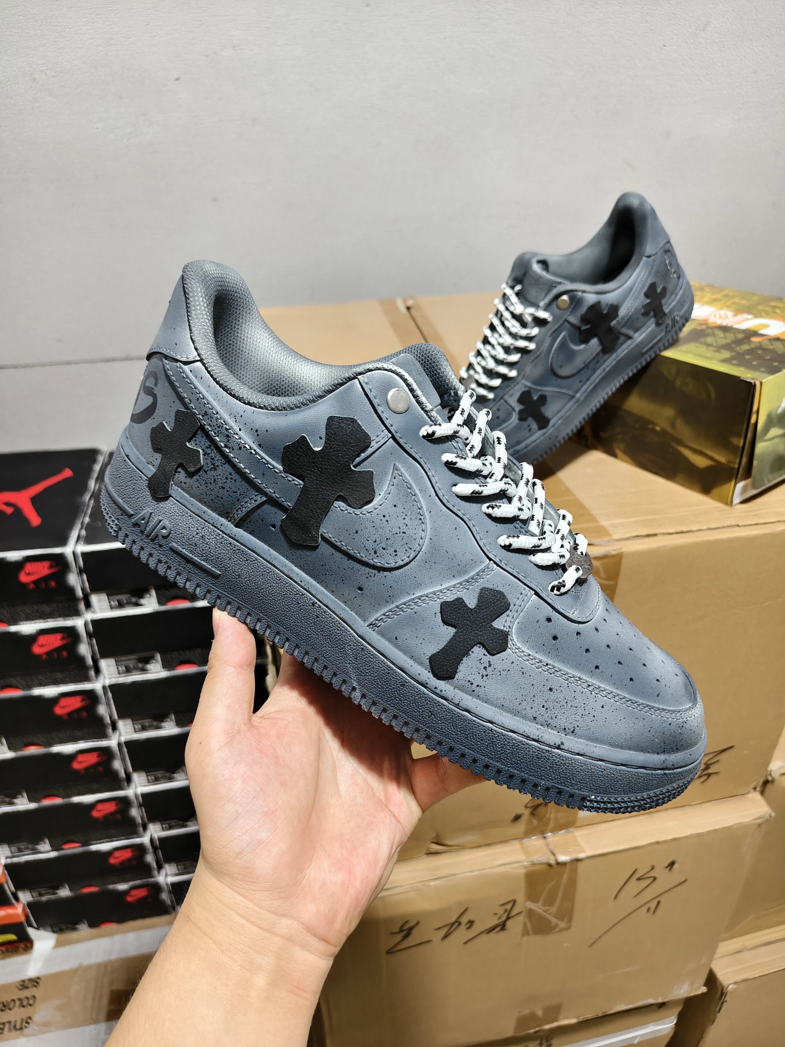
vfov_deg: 73.9
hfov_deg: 58.9
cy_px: 524
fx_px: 695
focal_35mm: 23
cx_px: 392
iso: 165
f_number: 1.88
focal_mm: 5.56
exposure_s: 1/50
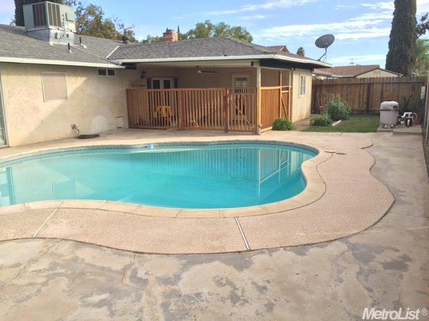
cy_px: 160
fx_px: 359
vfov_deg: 48.2
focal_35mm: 29
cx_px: 214
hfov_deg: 61.7
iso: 32
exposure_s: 1/682
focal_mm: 4.15
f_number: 2.2
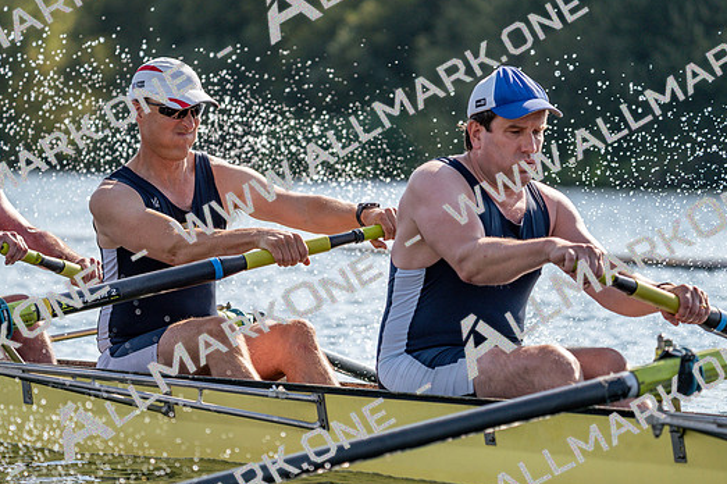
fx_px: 5489
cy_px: 248
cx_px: 342
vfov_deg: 5.0
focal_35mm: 272
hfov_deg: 7.6
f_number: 5.6
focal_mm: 245
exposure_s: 1/1600
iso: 320
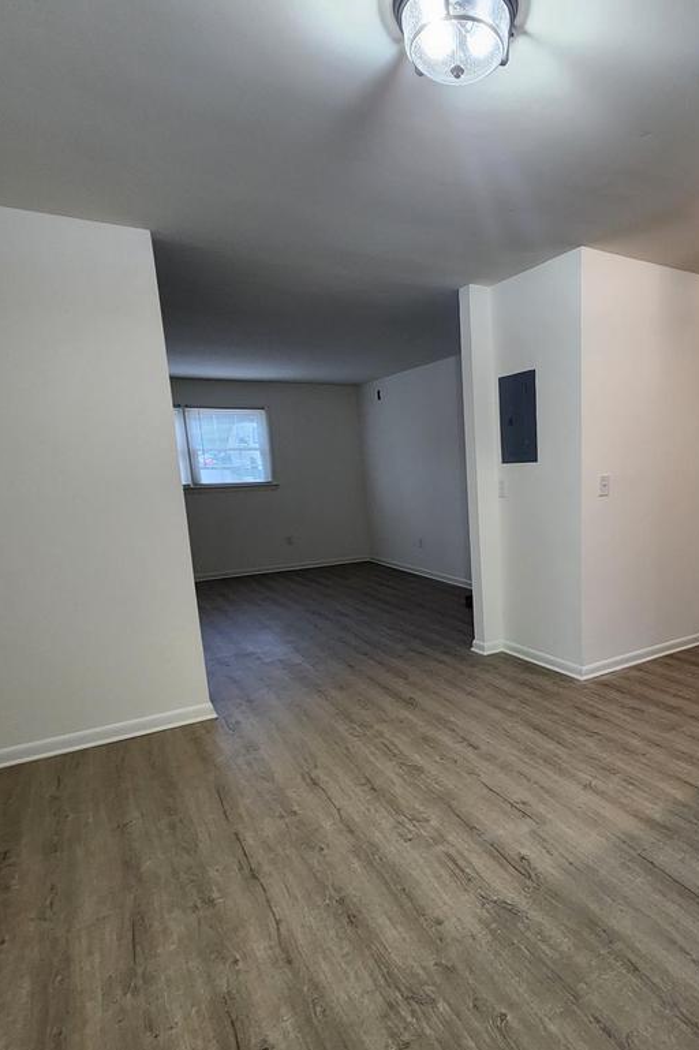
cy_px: 573
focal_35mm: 19
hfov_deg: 62.4
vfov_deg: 86.7
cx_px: 483
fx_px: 554
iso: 320
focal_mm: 2.2
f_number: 2.2
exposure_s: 1/30
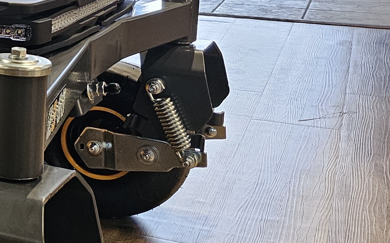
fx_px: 956
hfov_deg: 18.6
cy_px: 19
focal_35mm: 90
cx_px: -283
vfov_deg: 14.4
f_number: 1.7
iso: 640
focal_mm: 6.3
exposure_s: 1/120
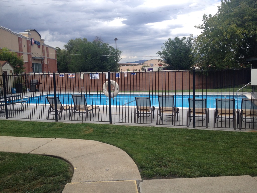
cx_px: 128
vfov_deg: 40.7
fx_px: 260
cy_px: 96
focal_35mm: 35
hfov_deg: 52.6
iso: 50
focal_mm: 4.28
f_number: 2.4
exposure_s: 1/920
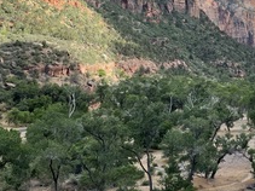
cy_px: 65
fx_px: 508
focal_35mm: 69
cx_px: 232
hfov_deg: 27.1
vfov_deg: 21.2
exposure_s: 1/1072
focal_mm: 4.2
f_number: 1.6
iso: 32
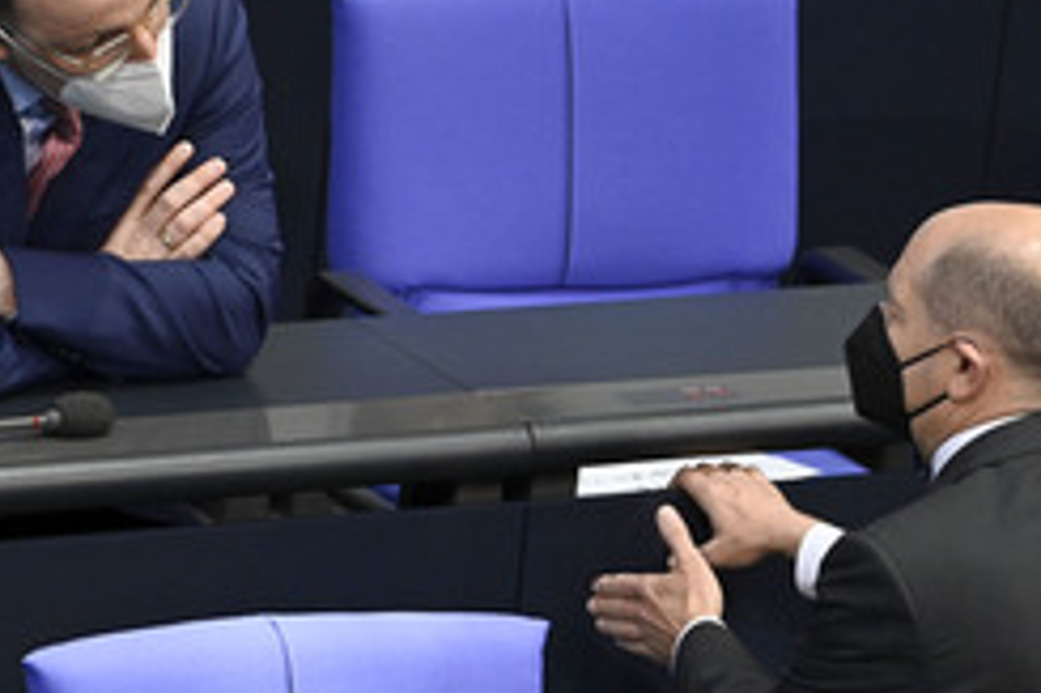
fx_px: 14361
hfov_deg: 4.2
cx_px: 504
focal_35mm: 497
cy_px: 374
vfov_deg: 2.8
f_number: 5.6
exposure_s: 1/320
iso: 8000
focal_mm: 270
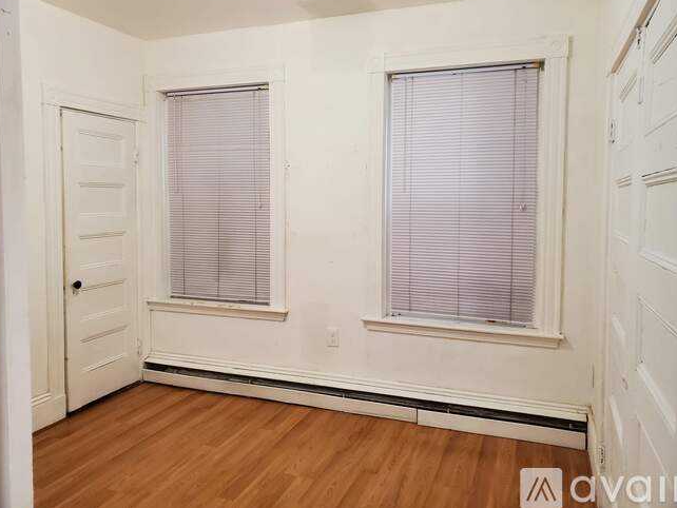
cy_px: 247
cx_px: 339
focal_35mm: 27
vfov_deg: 51.4
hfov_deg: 65.3
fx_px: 528
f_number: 2.4
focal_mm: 4.3
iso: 250
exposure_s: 1/60
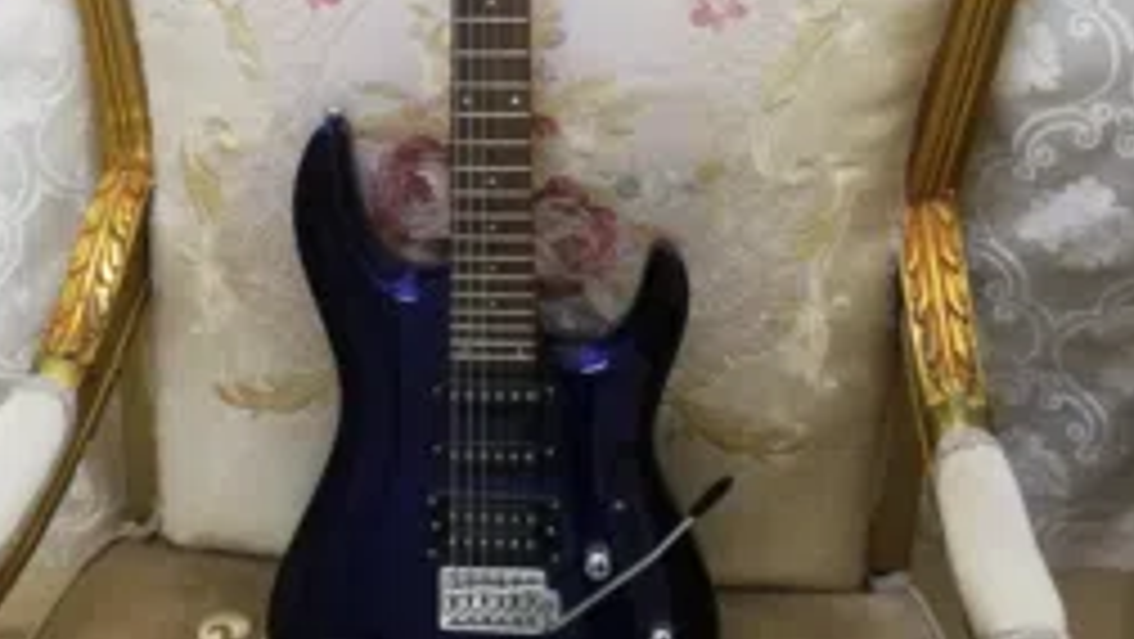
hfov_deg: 36.5
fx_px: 1715
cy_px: 153
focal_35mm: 57
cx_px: 464
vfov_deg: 20.9
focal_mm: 3.81
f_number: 2.2
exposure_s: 1/20
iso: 500
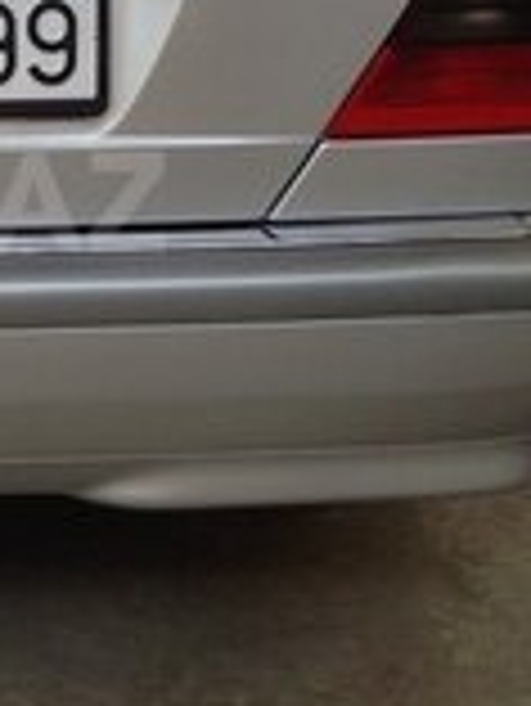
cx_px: -180
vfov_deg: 18.8
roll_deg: +0.2
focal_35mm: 104
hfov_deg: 13.7
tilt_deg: -15.8
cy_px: 202
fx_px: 2124
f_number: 2.4
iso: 50
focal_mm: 4.12
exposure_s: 1/120
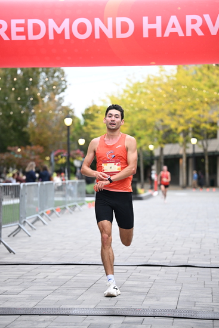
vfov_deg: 21.5
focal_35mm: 95
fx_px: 866
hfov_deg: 14.4
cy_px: 164
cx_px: 110
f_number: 2.8
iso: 1600
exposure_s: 1/800
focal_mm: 95
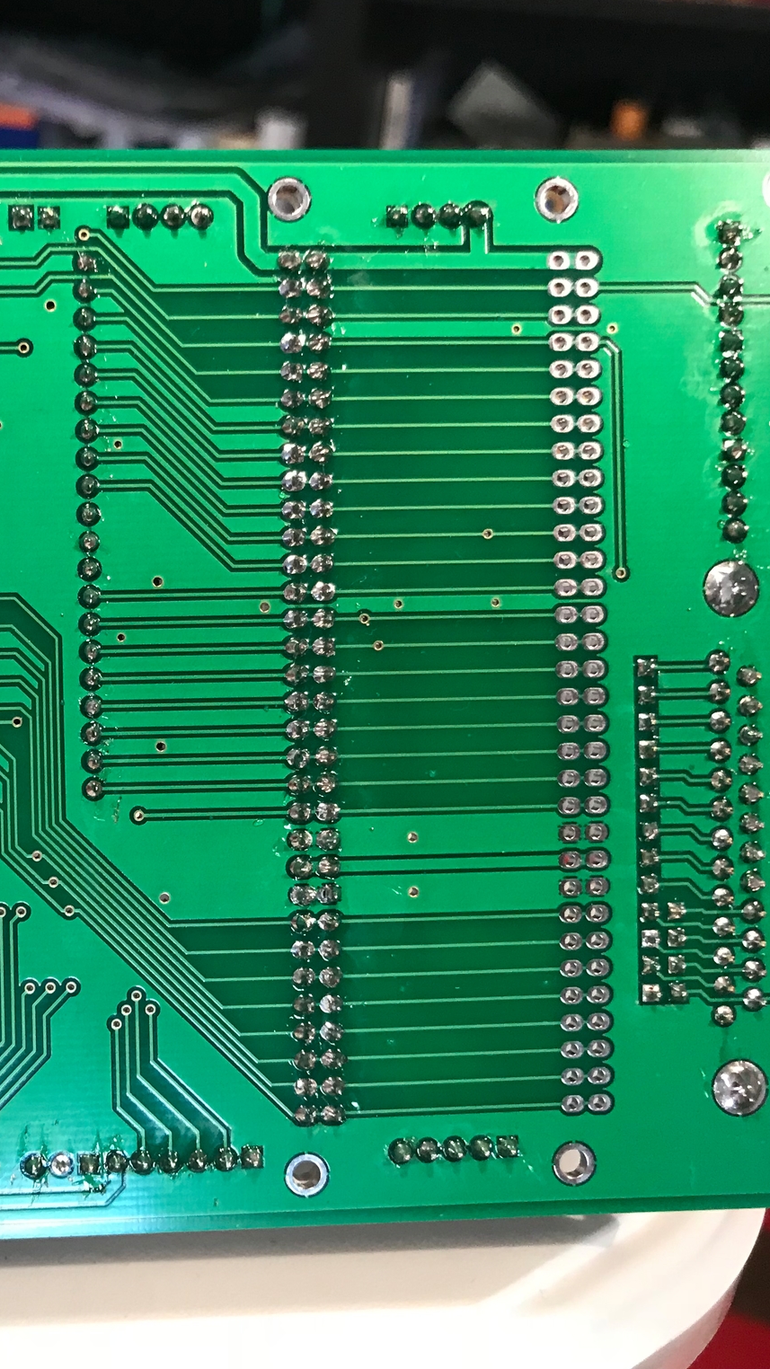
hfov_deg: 27.2
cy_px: 680
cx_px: -20
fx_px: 1489
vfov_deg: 49.4
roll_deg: -1.6
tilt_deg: -31.4
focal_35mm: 41
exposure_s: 1/17
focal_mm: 3.99
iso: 64
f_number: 1.8
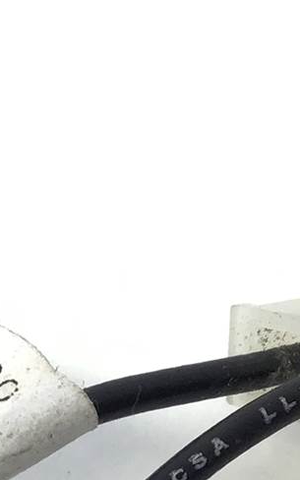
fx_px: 1897
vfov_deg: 14.0
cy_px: 567
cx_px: -81
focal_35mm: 145
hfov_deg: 8.9
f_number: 2.4
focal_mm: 3.3
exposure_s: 1/50
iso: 32
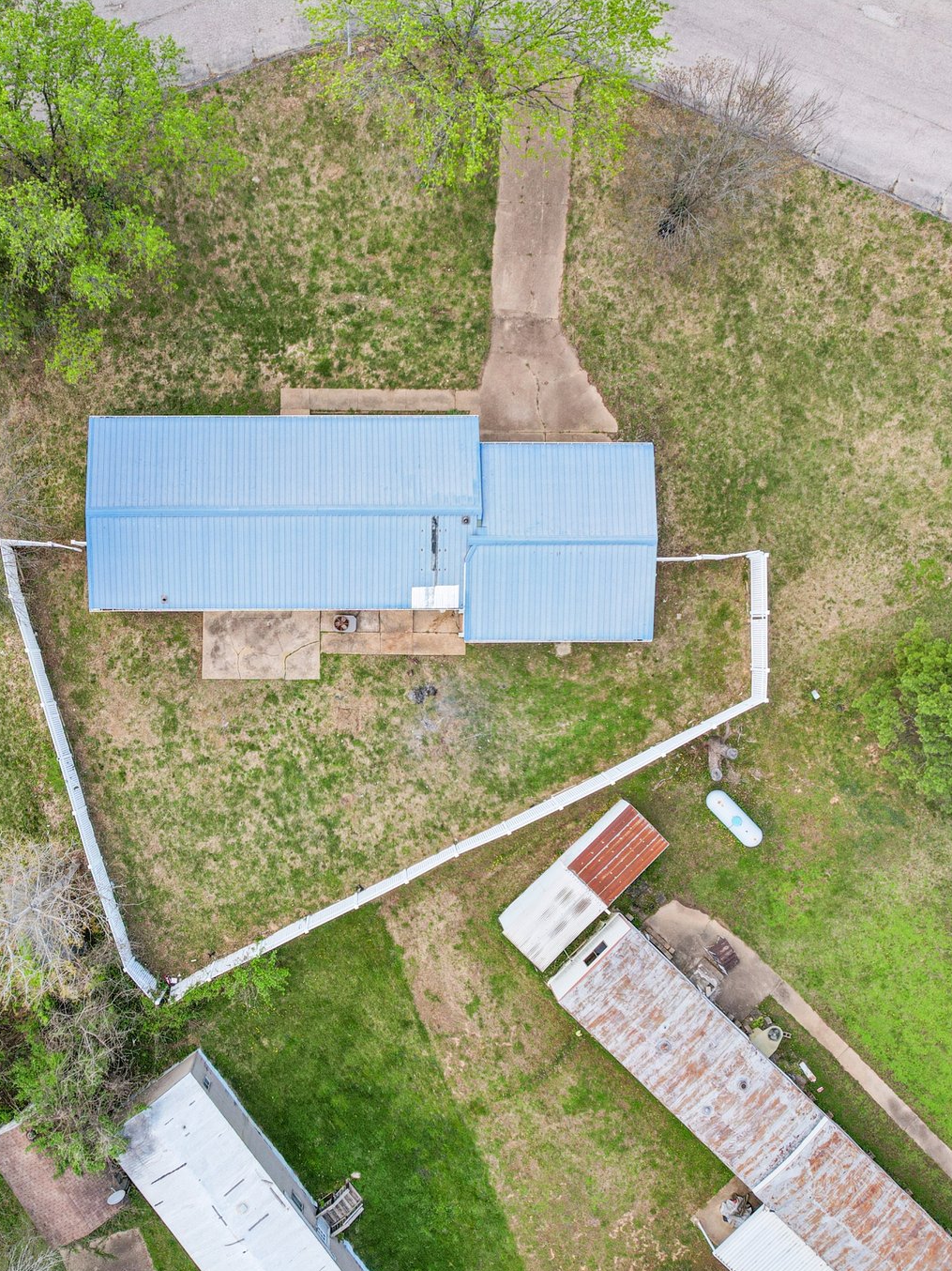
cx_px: 354
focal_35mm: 32
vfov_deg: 56.8
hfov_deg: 43.8
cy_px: 639
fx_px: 1174
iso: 100
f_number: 2.8
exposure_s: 1/800
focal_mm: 8.4
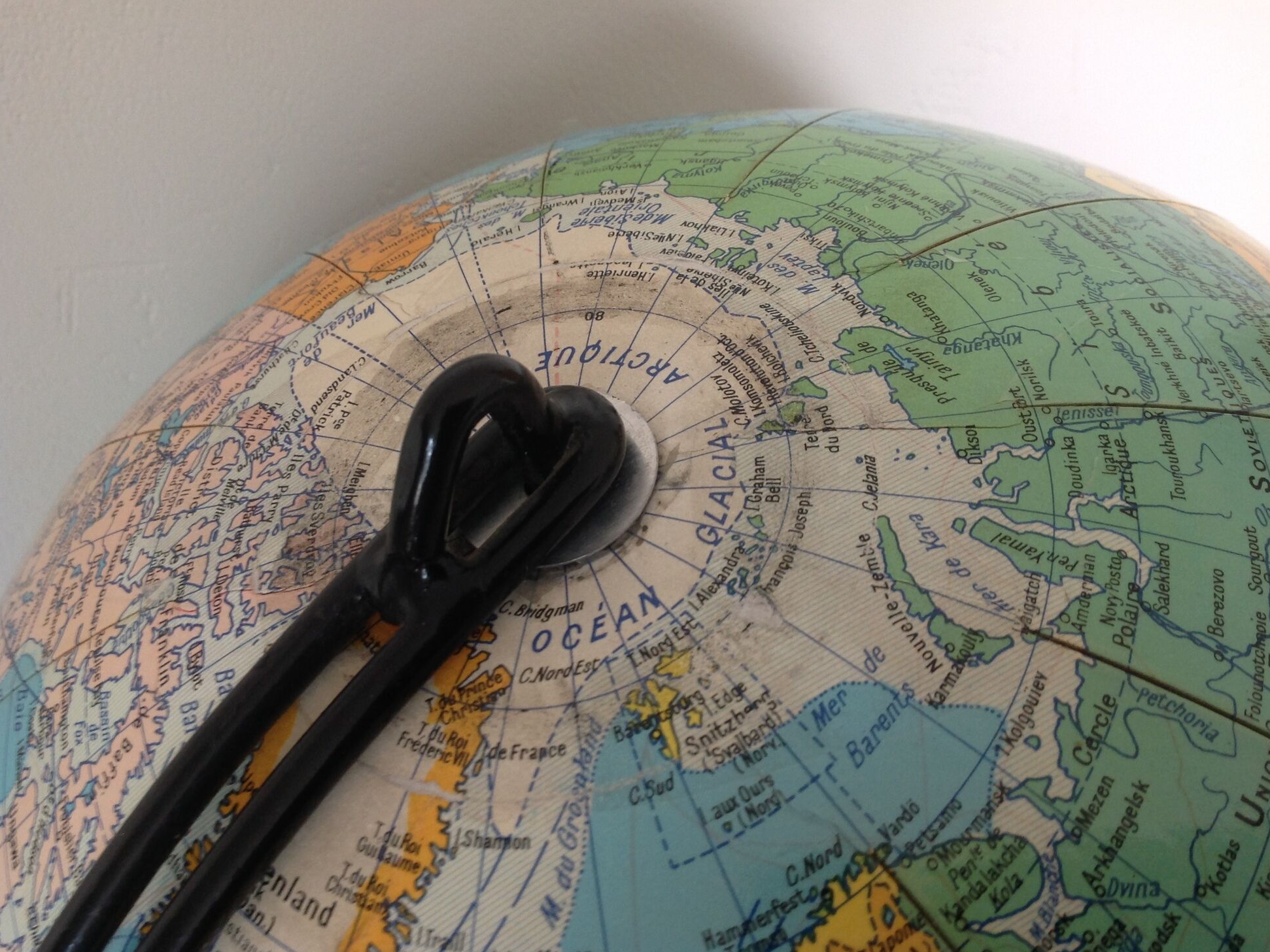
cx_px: 649
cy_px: 466
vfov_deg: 39.6
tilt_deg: -41.1
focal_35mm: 36
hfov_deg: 51.4
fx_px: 1321
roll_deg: +0.2
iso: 80
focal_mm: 4.28
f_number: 2.4
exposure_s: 1/15
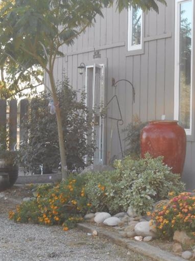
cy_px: 138
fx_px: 812
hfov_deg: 13.7
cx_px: 143
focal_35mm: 108
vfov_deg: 18.2
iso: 160
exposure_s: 1/60
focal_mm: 12.8
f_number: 6
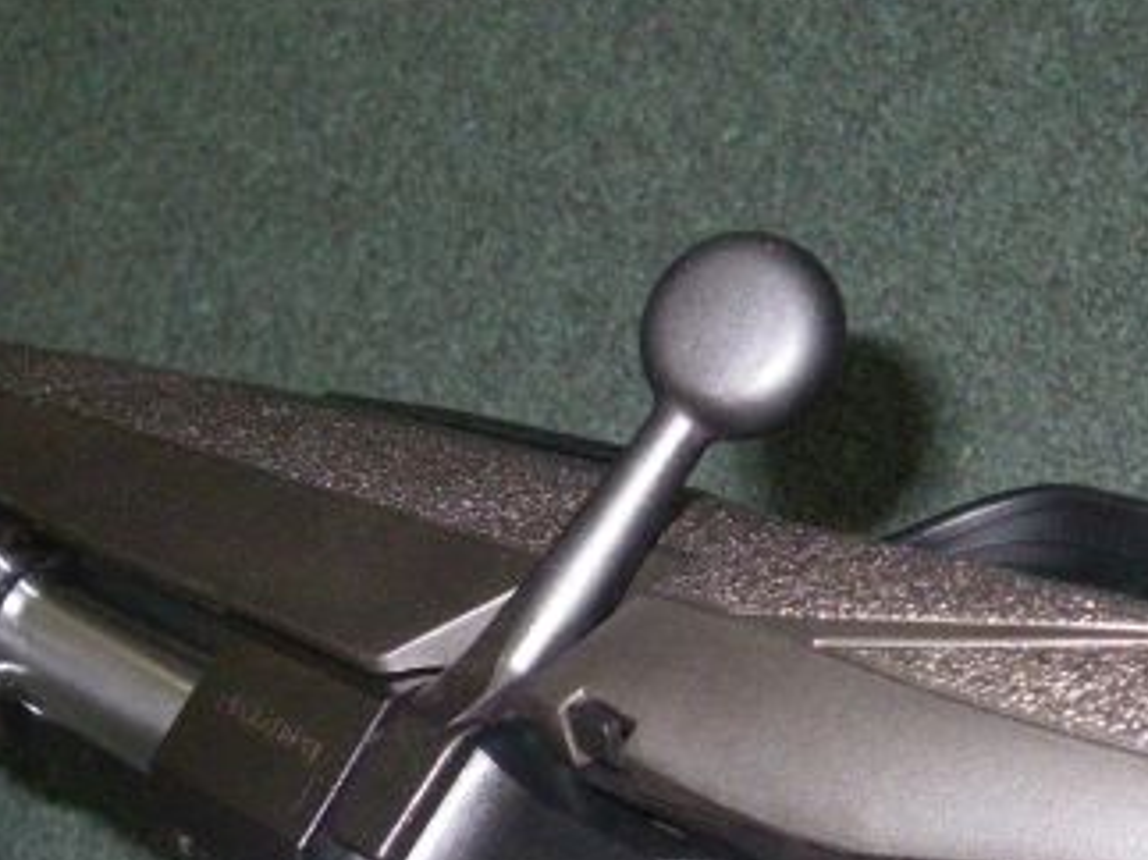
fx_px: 2586
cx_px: 679
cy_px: 776
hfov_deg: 25.0
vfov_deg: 18.6
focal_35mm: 78
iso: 400
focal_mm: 5
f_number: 3.5
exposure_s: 1/50
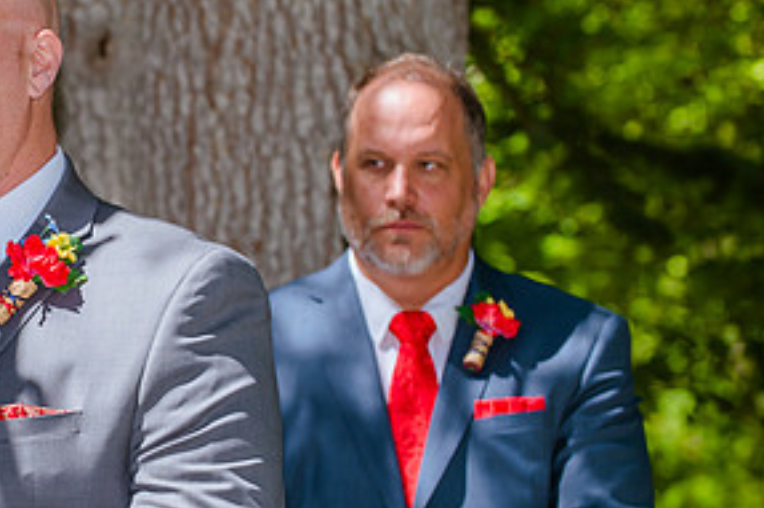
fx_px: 4708
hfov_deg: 9.2
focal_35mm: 222
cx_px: 11
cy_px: 194
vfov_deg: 6.2
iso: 200
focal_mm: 110
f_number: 4
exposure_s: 1/640
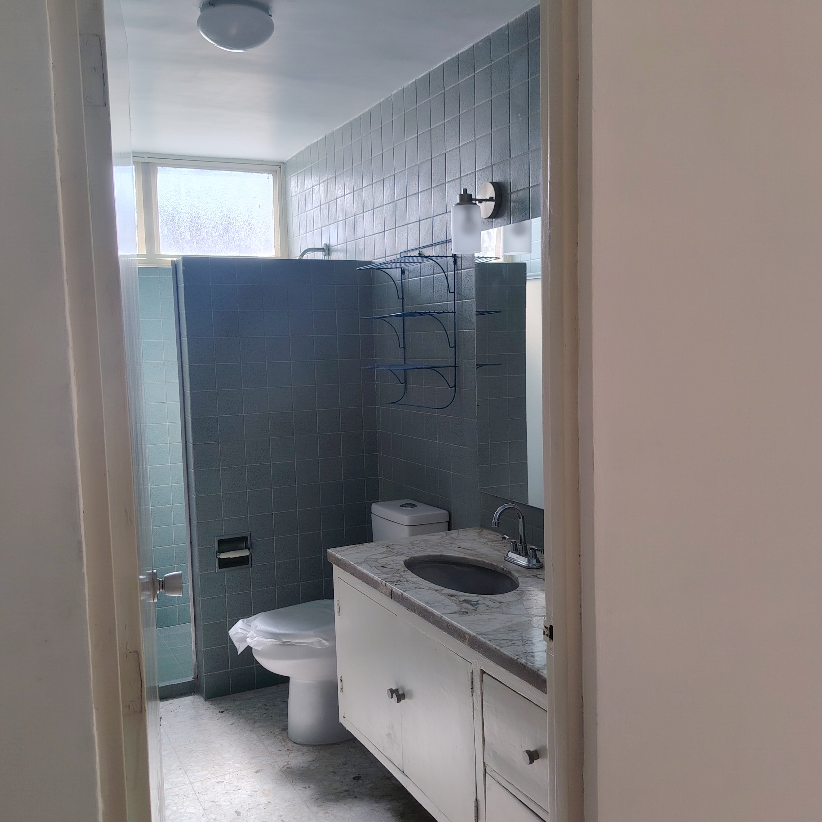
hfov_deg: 51.1
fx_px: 860
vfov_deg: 51.1
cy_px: 433
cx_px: 398
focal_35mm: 32
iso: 185
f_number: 1.75
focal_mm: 5.25
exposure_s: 1/50
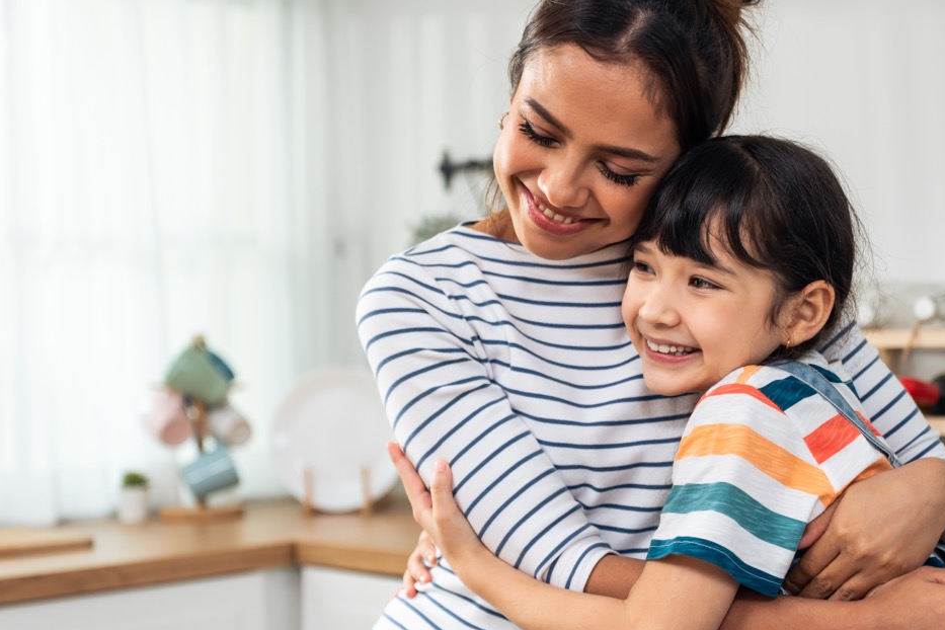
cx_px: 493
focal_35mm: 63
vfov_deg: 21.6
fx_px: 1654
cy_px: 356
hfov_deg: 31.9
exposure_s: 1/250
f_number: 2.8
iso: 500
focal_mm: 49
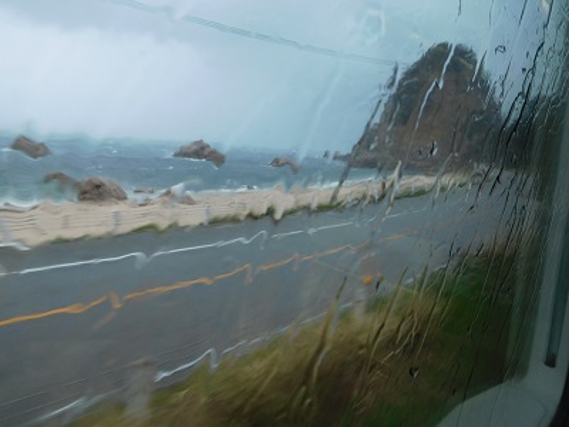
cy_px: 214
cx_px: 284
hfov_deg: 69.4
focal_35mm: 25
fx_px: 411
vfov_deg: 54.9
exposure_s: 1/100
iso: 125
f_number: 3.4
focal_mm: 4.5
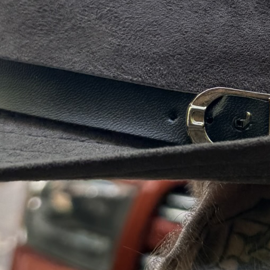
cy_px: 33
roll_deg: -6.3
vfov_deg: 20.1
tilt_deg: -8.7
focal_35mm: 85
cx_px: 296
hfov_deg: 19.5
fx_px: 750
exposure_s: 1/358
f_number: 1.78
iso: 100
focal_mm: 6.76
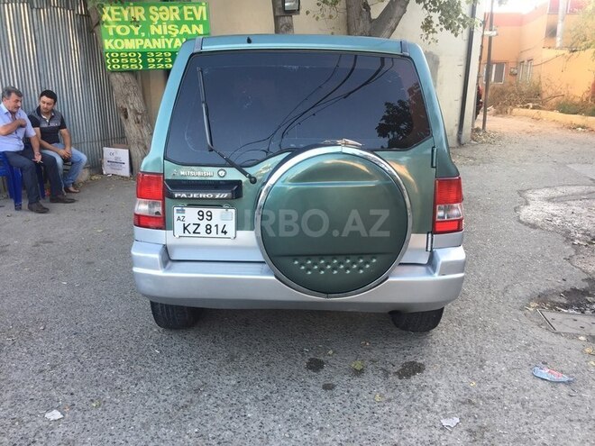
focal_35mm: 29
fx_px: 498
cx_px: 298
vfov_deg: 48.2
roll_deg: -1.8
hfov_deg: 61.7
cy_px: 223
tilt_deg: -13.7
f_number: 2.2
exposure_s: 1/100
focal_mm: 4.15
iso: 50
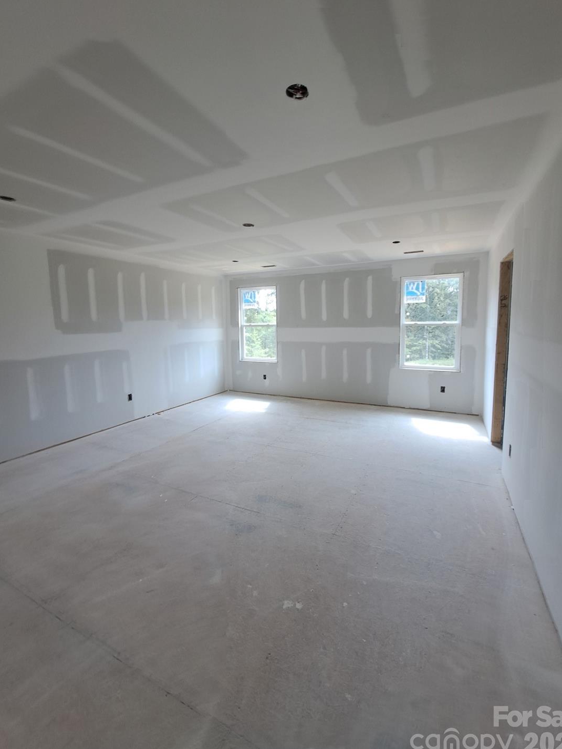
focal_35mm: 14
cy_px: 361
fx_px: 303
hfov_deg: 85.7
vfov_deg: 102.0
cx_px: 285
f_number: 2.2
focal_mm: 1.74
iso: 50
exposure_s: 1/60
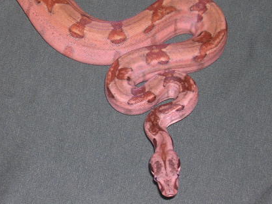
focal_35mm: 111
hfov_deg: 17.7
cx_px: 77
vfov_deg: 13.3
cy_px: 79
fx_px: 872
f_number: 3.7
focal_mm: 10.9
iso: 100
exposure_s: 1/60.1
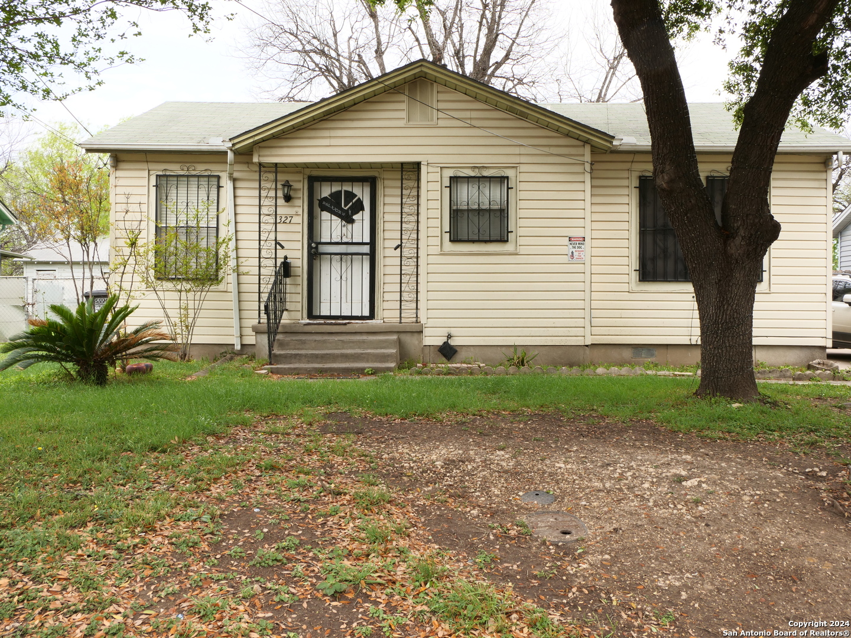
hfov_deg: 54.0
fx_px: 836
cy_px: 319
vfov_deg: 41.8
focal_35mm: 34
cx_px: 426
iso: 200
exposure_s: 1/80
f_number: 11
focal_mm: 17
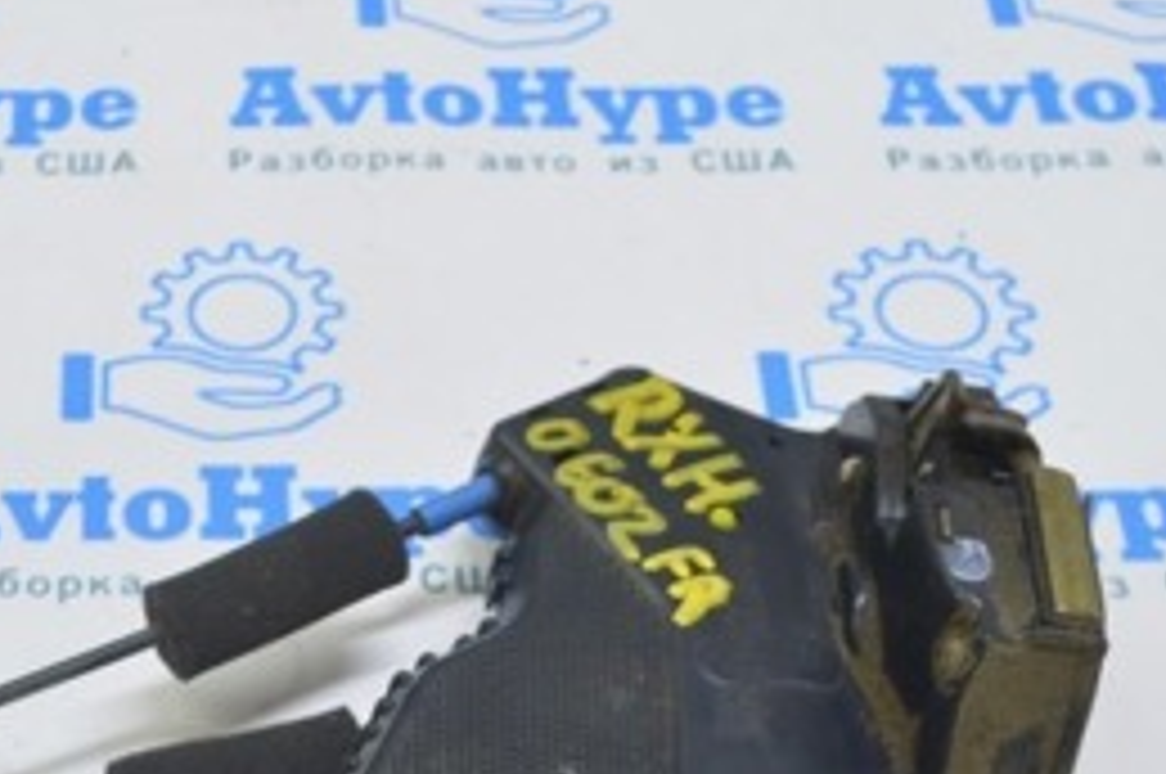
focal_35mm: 89
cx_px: -95
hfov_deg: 21.8
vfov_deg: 15.1
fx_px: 2879
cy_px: 731
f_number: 5.6
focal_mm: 24
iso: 400
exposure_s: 1/20
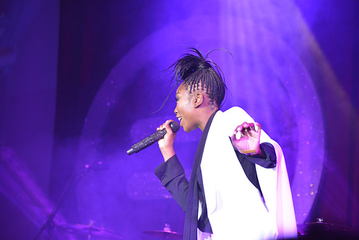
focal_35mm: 116
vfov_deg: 11.8
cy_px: 120
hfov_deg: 17.6
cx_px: 180
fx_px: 1157
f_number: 5
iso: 1000
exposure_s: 1/125
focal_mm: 116
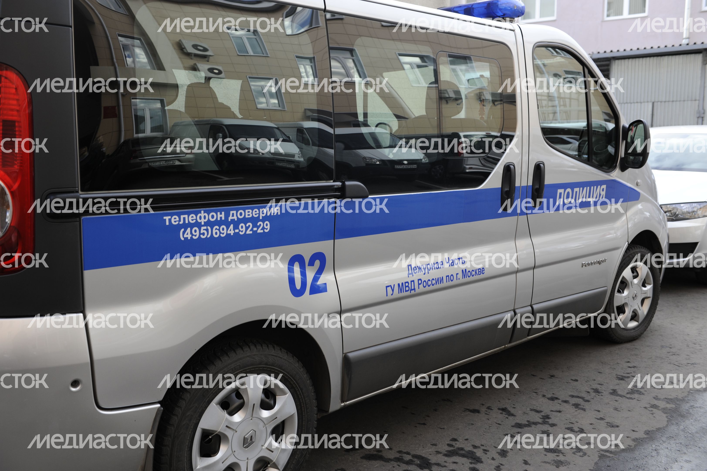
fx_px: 687
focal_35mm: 35
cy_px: 236
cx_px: 354
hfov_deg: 54.5
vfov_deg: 37.8
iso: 400
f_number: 5
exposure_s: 1/250
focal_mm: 35
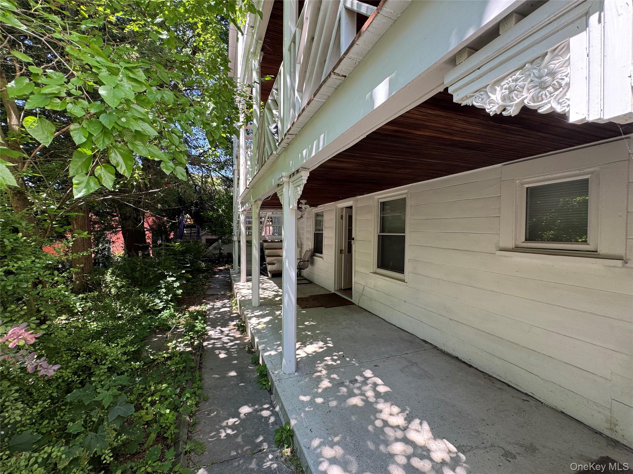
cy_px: 237
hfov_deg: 102.1
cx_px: 316
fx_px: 256
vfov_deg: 85.7
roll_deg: +0.7
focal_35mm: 14
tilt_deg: -0.7
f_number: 2.2
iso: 40
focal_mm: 2.22
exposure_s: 1/102
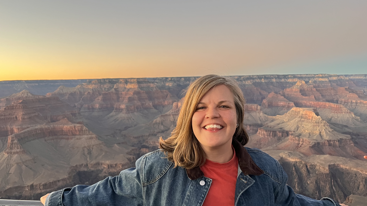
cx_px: 181
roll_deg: +0.8
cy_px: 128
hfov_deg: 66.1
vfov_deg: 39.9
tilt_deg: -9.5
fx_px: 282
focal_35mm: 29
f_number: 1.6
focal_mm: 5.1
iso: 250
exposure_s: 1/60
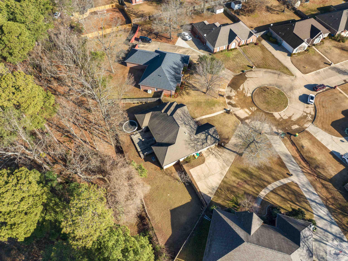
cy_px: 130
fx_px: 241
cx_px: 174
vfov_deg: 56.8
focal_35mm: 24
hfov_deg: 71.6
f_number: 2.8
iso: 100
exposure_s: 1/500
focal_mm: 12.29
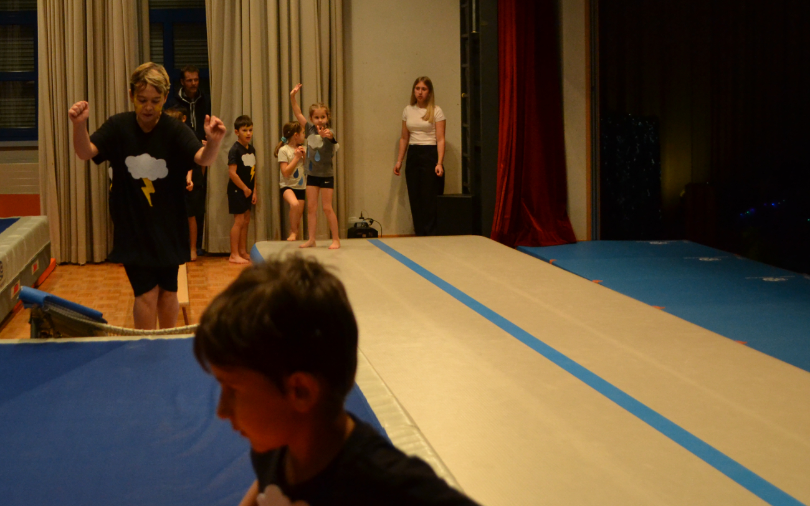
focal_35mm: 53
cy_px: 112
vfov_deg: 24.1
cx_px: 272
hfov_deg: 37.8
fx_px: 1170
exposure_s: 1/500
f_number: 4
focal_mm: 22
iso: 1600
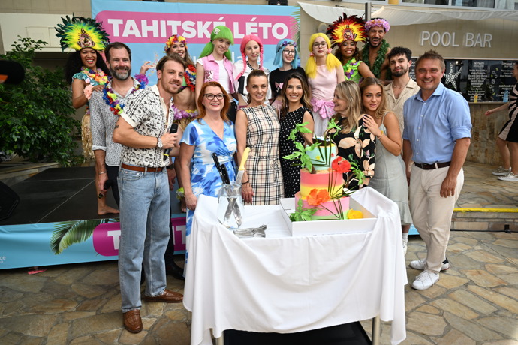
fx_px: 374
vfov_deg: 49.6
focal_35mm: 26
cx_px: 259
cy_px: 172
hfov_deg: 69.4
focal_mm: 26
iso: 500
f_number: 4.5
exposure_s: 1/400
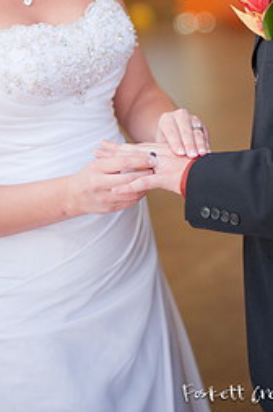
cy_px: 49
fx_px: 1015
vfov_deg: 22.4
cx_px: 188
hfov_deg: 15.3
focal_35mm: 89
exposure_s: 1/200
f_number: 1.4
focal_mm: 50
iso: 640
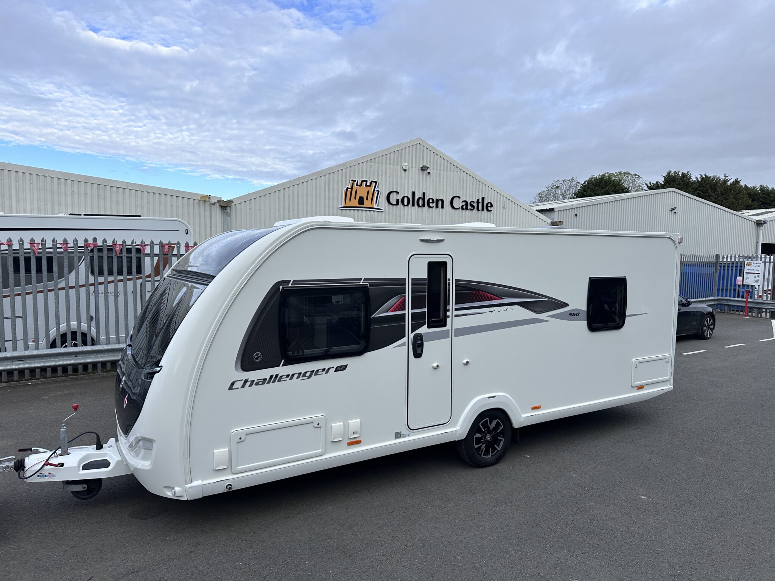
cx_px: 388
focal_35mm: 24
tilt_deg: -2.7
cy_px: 290
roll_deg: +0.5
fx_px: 537
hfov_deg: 71.6
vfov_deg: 56.8
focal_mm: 6.86
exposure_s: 1/2299
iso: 80
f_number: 1.78
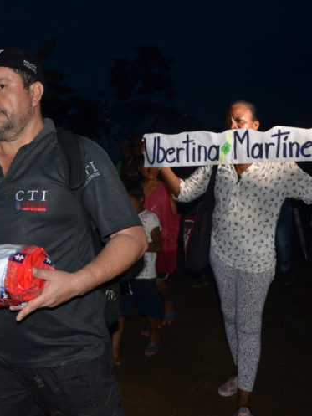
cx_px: 58
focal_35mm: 47
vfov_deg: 40.6
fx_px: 561
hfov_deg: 30.2
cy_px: 206
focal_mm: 21
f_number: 3.8
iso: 800
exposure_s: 1/60
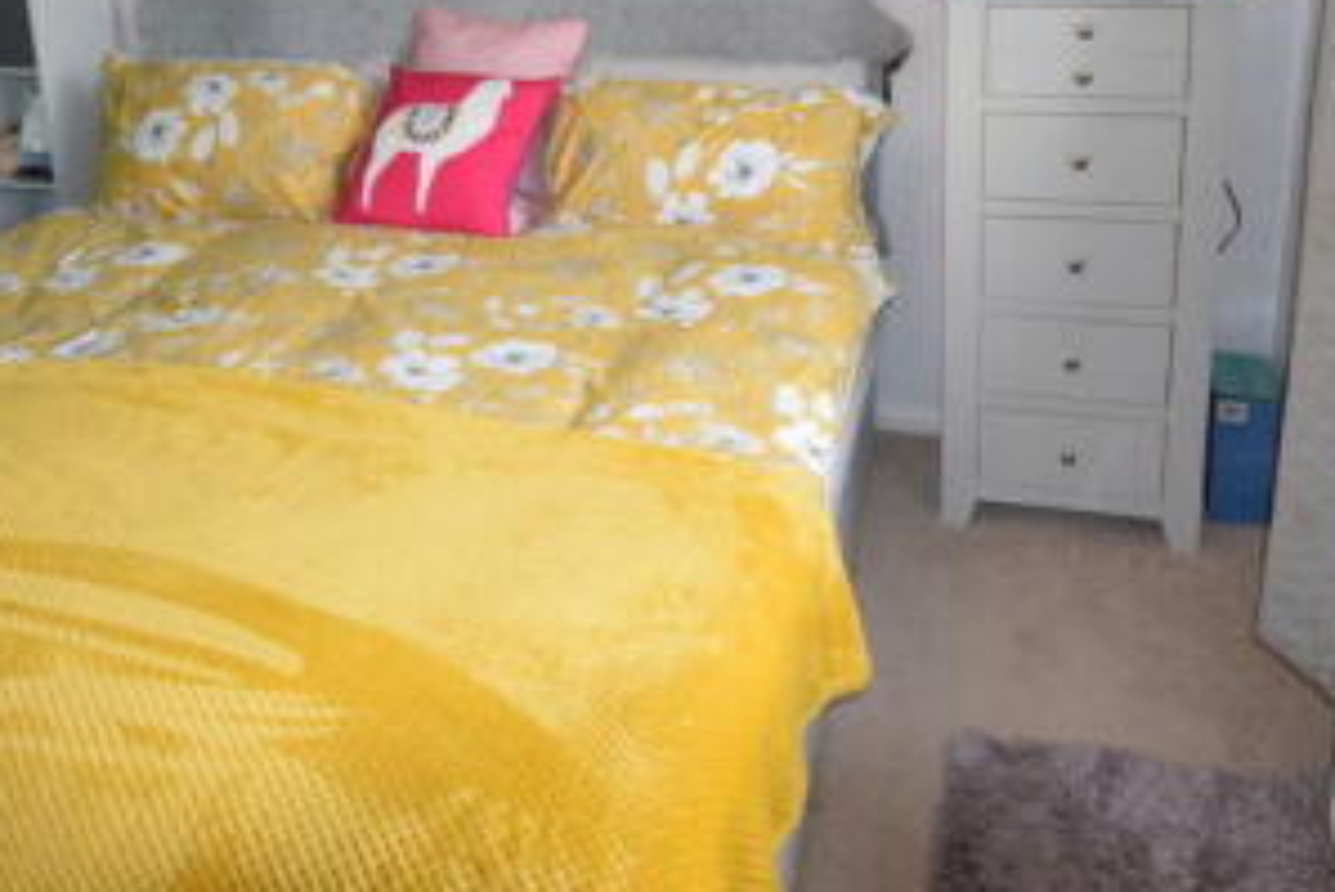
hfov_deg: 57.2
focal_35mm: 33
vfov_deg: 37.9
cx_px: 625
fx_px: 1224
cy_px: 128
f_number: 5.6
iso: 800
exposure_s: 1/125
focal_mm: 10
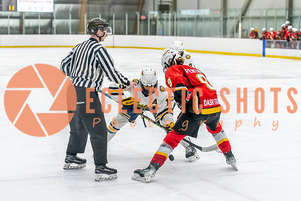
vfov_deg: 14.9
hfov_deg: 22.1
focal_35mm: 92
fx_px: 769
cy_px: 102
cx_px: 155
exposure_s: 1/800
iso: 3200
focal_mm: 80
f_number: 2.8
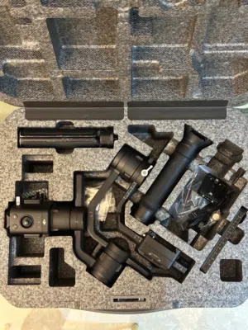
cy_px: 165
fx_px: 459
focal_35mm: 48
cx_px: 124
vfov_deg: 39.7
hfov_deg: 30.3
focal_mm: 6.86
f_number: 1.8
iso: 500
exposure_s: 1/25
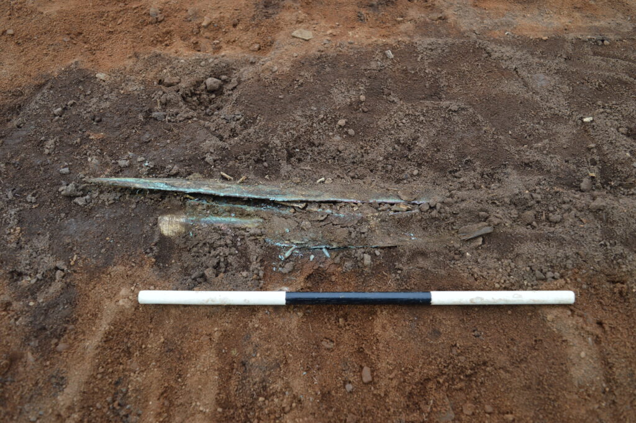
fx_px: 556
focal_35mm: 32
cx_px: 318
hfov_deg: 59.5
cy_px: 212
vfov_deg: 41.6
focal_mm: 21
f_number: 5.6
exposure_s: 1/125
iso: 180
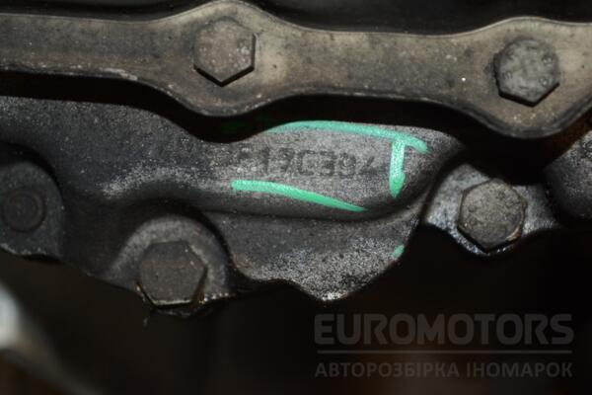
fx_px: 1357
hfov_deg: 24.6
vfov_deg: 16.6
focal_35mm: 82
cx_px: 296
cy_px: 198
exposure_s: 1/60
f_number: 7.1
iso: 900
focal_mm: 55
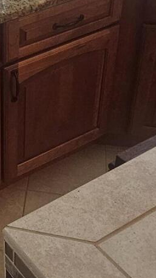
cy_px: 47
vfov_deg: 32.7
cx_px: -79
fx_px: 456
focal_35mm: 62
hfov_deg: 17.4
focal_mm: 2.2
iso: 100
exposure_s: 1/60
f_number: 2.2
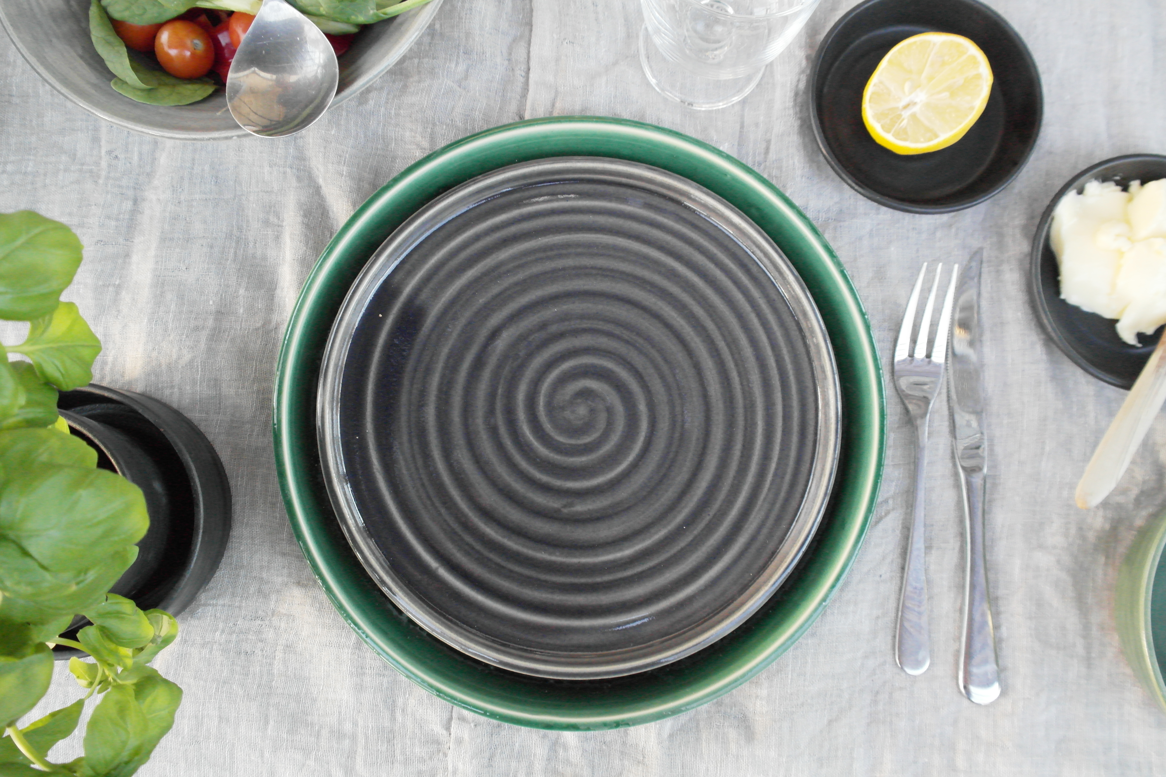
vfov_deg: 45.0
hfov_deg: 63.7
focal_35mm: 29
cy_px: 388
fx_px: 939
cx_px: 583
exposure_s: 1/50
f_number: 6.3
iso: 3200
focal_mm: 19
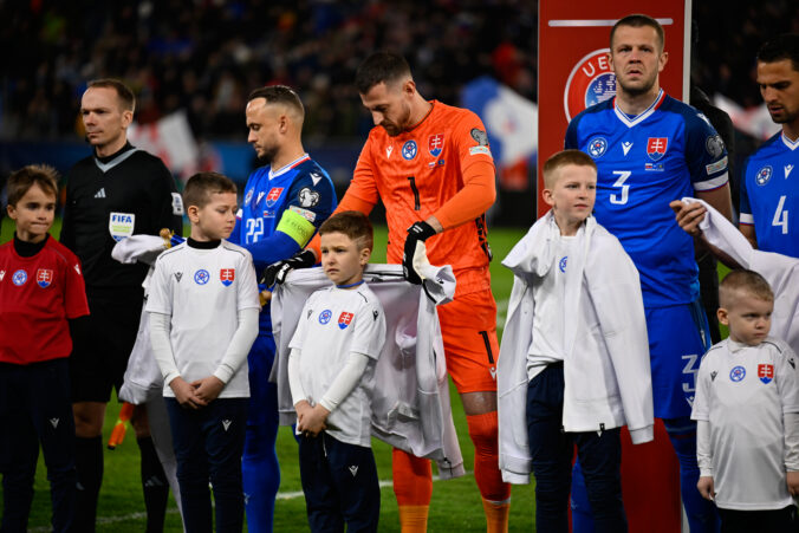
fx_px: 4218
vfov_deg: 7.2
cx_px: 400
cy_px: 266
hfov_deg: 10.8
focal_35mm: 190
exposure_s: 1/400
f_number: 2.8
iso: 280
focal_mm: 190
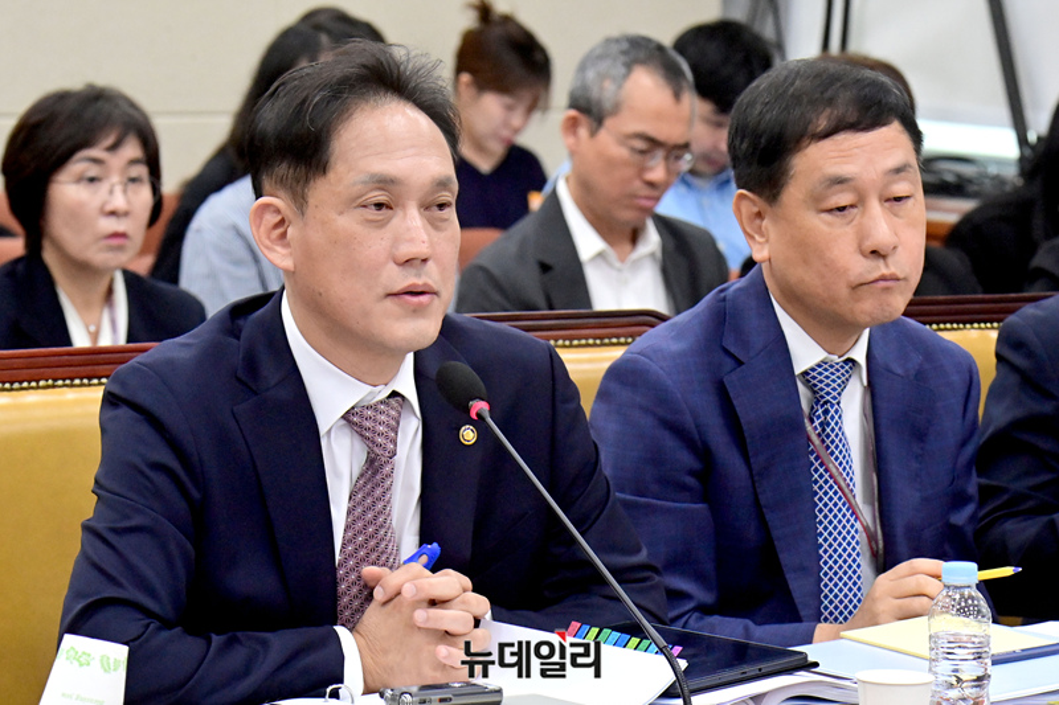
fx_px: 4558
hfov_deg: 13.3
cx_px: 530
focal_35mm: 155
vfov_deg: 8.9
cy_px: 352
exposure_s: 1/250
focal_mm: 155
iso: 6400
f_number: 9
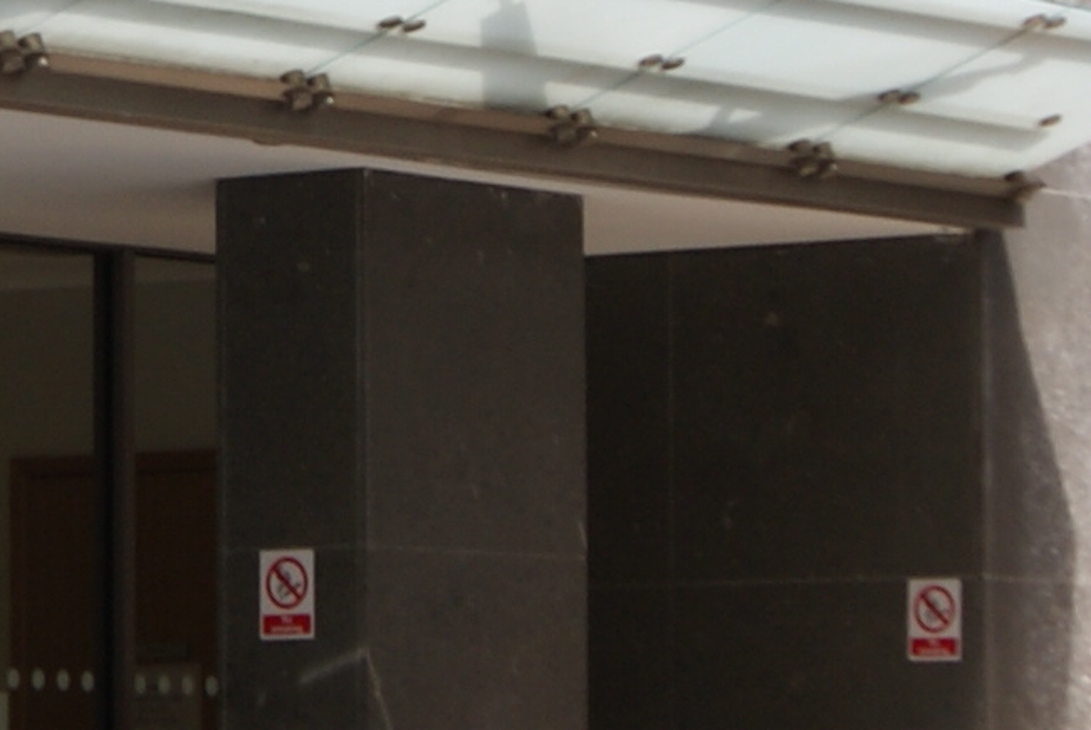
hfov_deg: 8.2
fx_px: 7585
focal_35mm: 250
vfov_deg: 5.5
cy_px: 97
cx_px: 123
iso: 100
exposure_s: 1/80
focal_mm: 28
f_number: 9
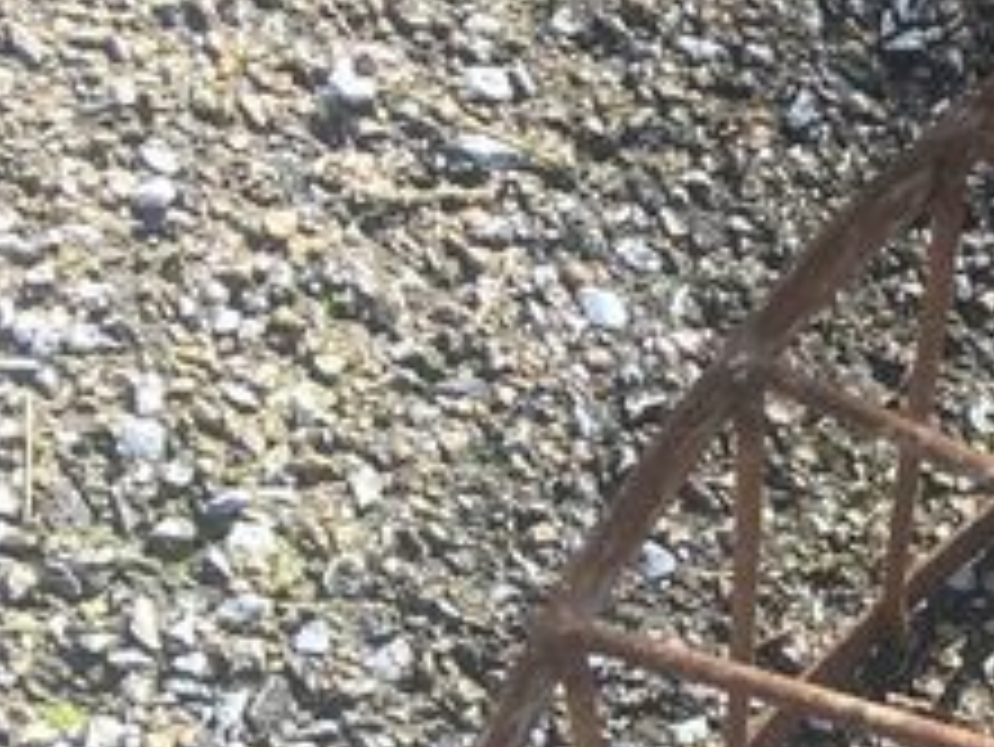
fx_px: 3764
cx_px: 2136
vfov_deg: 10.5
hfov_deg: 12.7
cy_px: 1422
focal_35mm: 131
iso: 25
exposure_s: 1/201
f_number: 2.2
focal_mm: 4.15
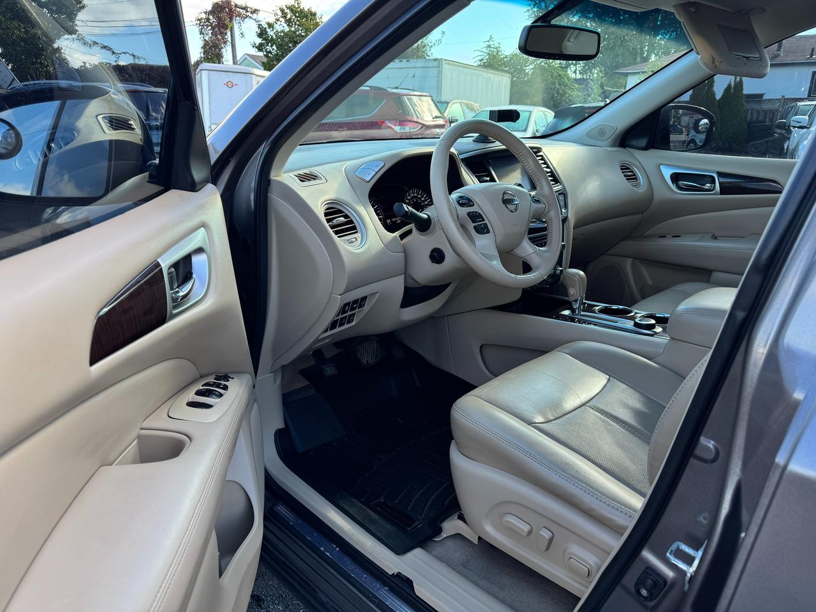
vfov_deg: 56.8
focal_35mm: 24
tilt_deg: -20.2
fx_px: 566
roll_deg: +0.8
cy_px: 306
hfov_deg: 71.6
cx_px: 408
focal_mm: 6.76
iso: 64
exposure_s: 1/220
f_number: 1.78
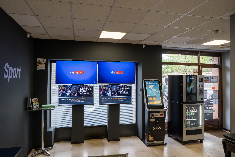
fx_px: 157
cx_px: 118
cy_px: 78
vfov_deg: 53.1
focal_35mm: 24
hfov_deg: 73.7
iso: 100
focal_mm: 24
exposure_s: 1/40
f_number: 9
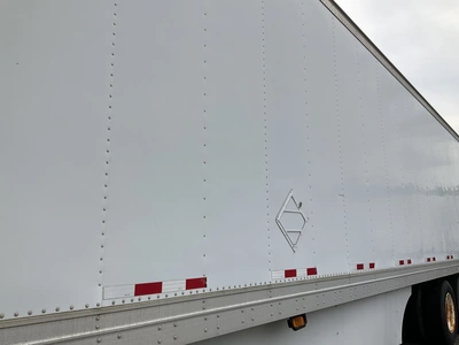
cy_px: 172
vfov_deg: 48.2
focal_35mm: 29
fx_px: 385
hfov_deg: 61.7
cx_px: 230
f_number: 1.8
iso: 25
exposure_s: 1/2141
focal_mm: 3
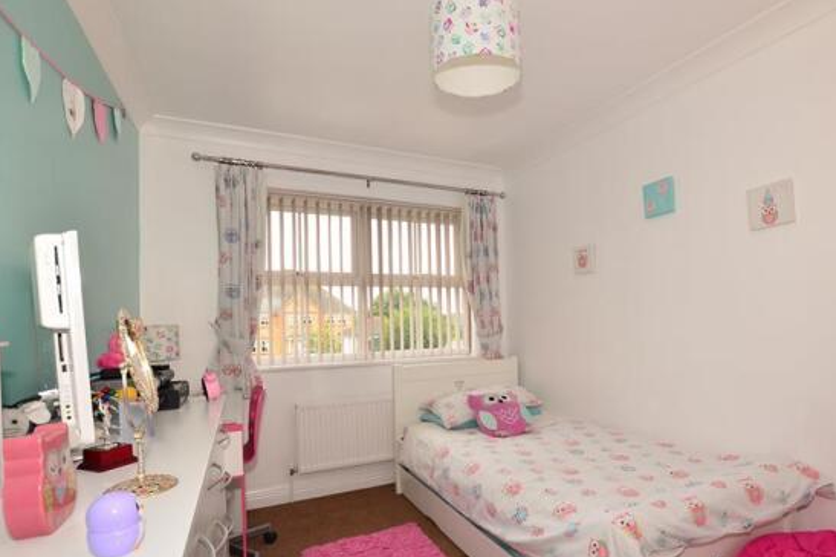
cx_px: 465
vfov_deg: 67.1
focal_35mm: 18
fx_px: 418
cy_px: 308
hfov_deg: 89.7
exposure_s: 1/60
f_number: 5
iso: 200
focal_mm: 10
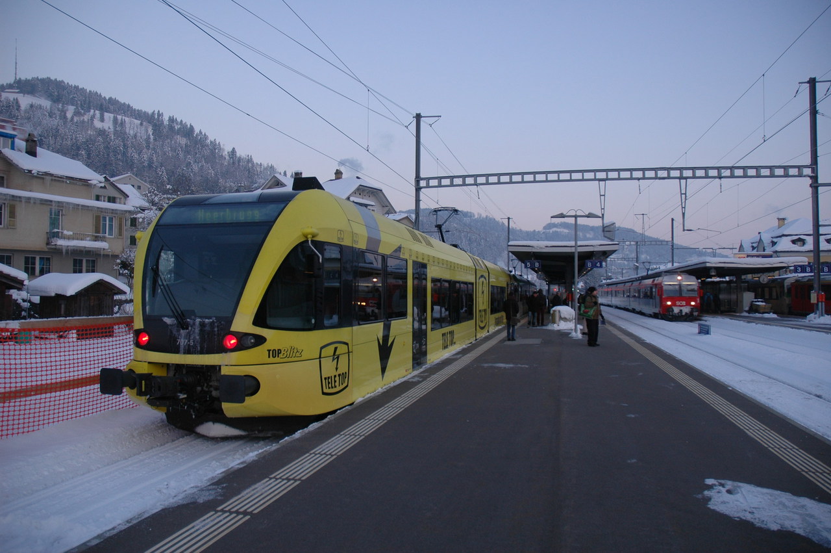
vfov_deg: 47.8
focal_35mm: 27
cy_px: 276
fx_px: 623
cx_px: 416
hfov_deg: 67.4
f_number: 4.5
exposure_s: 1/80
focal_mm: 18
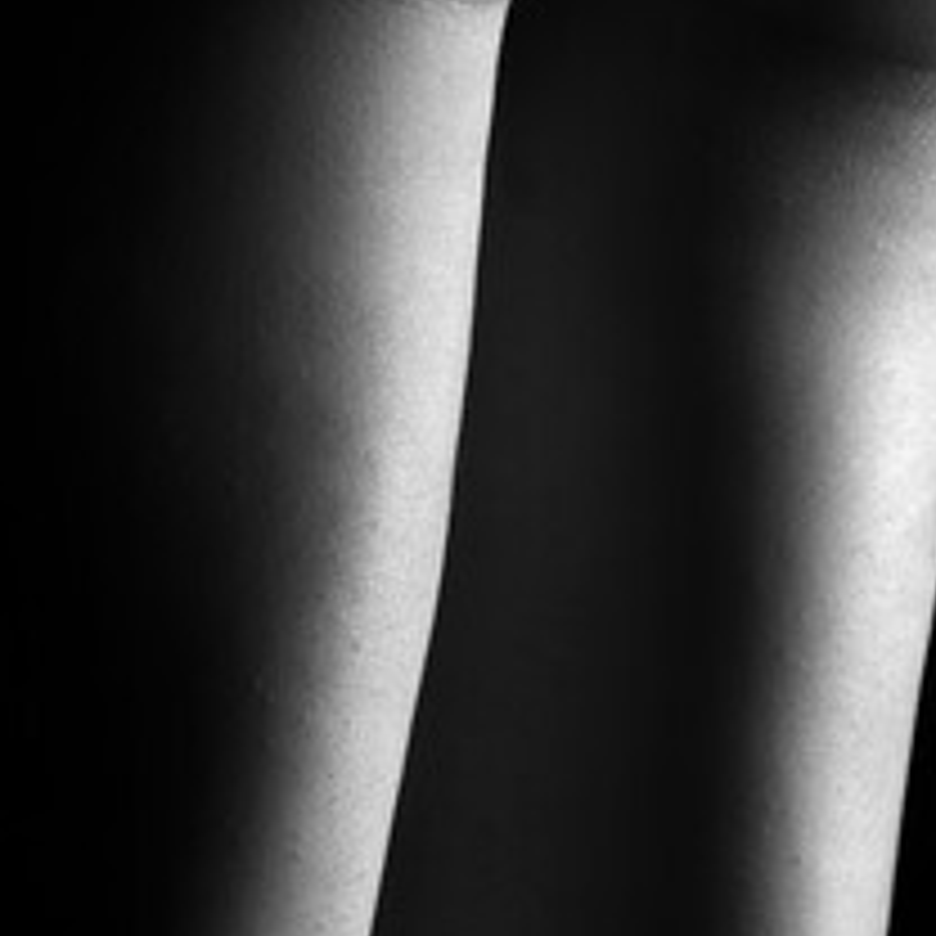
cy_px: -418
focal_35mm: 261
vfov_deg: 6.6
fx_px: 7984
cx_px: 416
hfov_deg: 6.7
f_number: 11
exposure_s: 1/160
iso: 64
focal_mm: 85
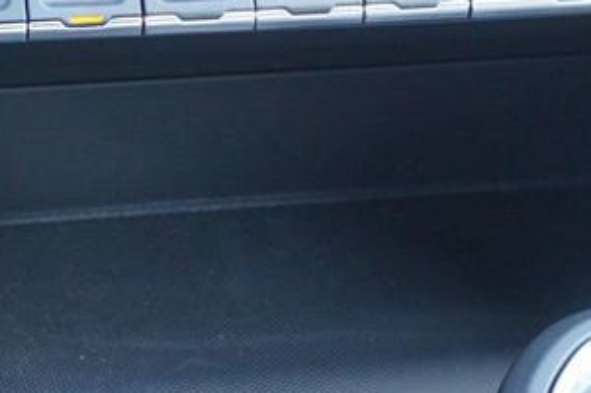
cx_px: 221
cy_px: -141
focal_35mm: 112
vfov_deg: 11.8
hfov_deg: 18.2
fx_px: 1838
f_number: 4
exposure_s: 1/160
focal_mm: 22
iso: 2000
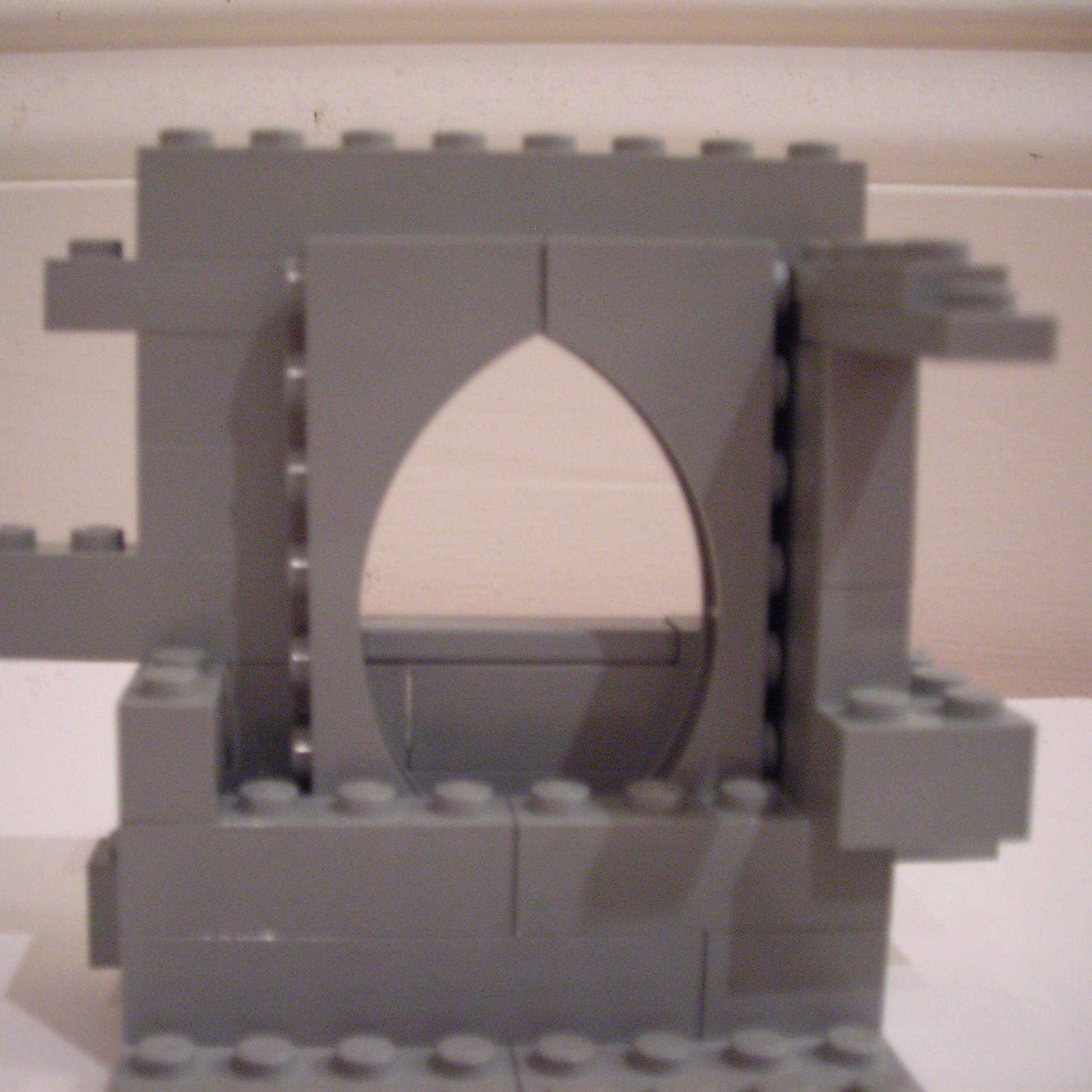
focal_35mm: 45
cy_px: 544
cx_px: 456
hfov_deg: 37.5
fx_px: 1606
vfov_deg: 37.6
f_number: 3.2
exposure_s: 1/3.9
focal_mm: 6.3
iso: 200
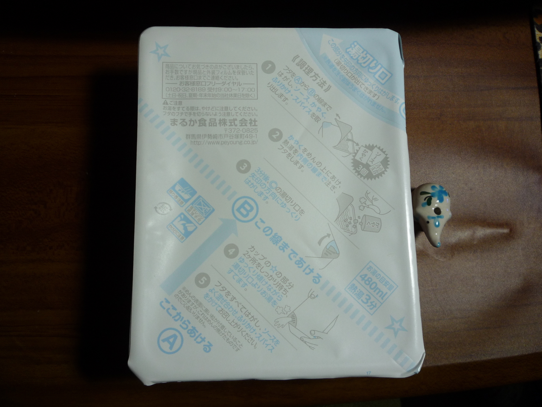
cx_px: 271
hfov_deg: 60.0
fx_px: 470
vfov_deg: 46.8
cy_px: 204
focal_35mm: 30
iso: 100
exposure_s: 1/30
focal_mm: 5.2
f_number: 3.3
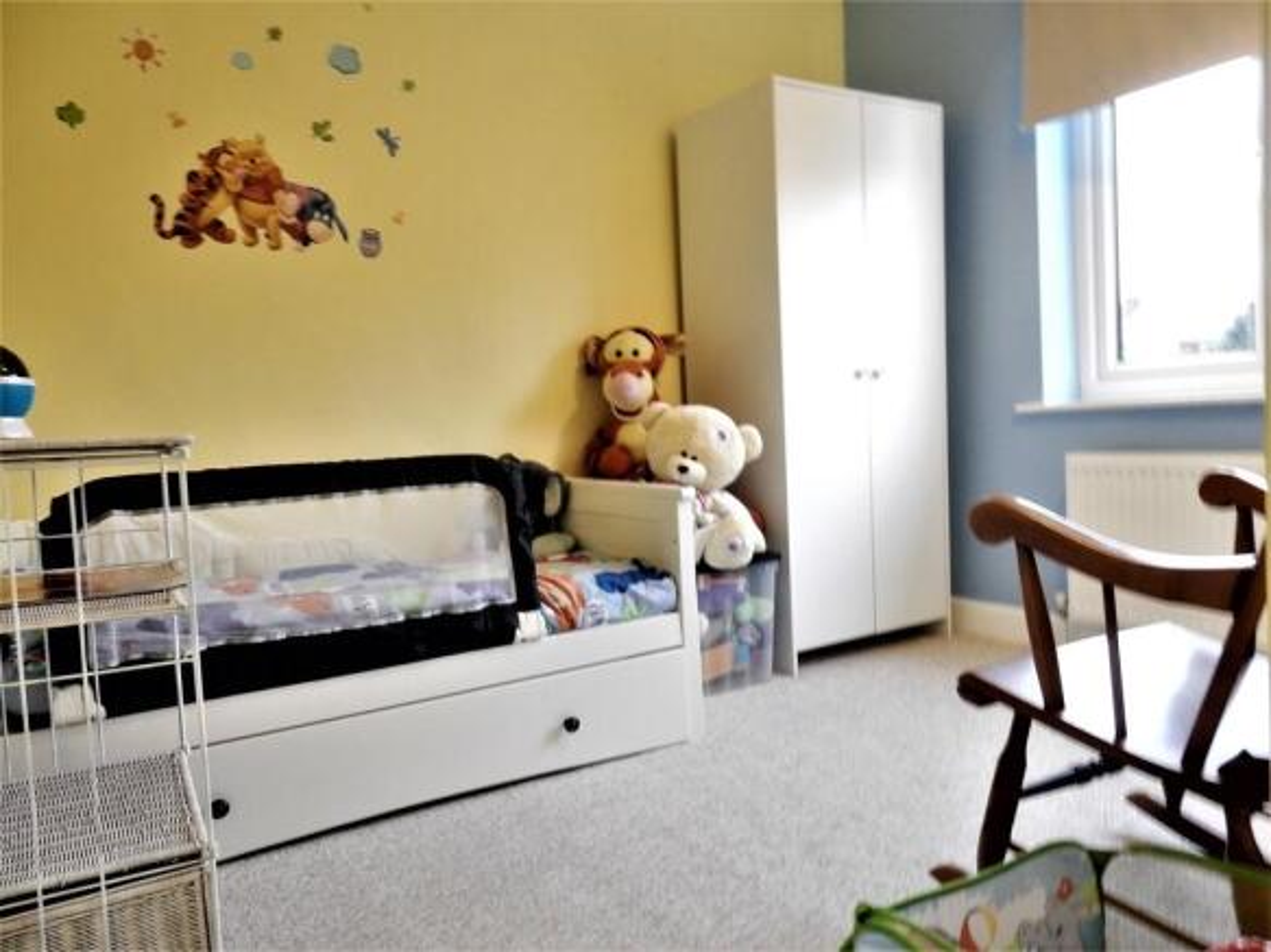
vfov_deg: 54.9
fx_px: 918
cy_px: 476
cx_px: 636
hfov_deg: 69.4
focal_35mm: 25
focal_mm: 4.5
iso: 450
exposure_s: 1/8
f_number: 4
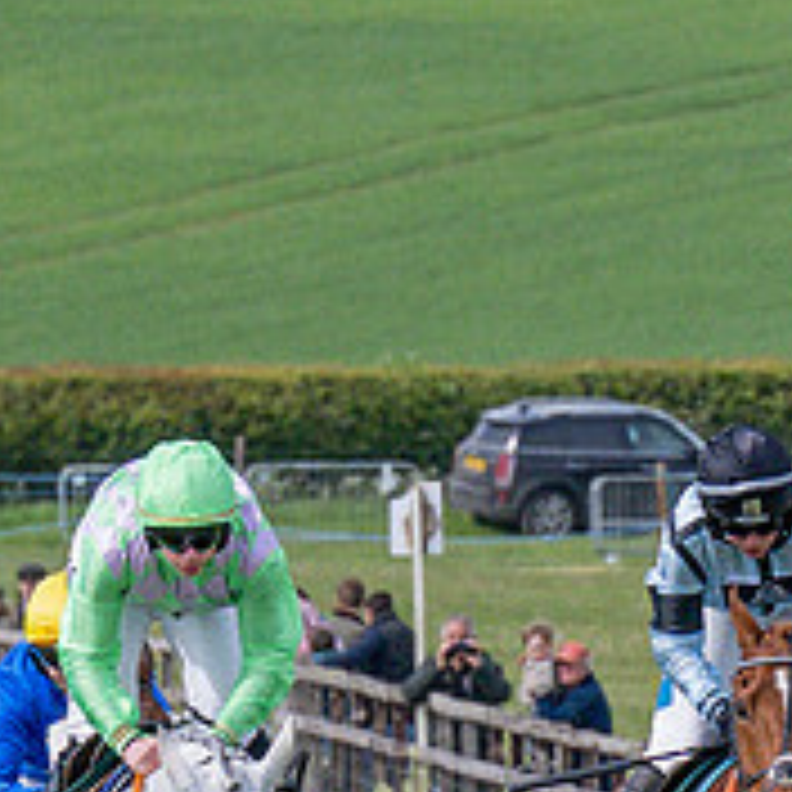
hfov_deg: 1.3
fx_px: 33651
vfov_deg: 1.3
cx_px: -40
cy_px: 407
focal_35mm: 1300
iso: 400
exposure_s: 1/2500
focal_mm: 135
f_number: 5
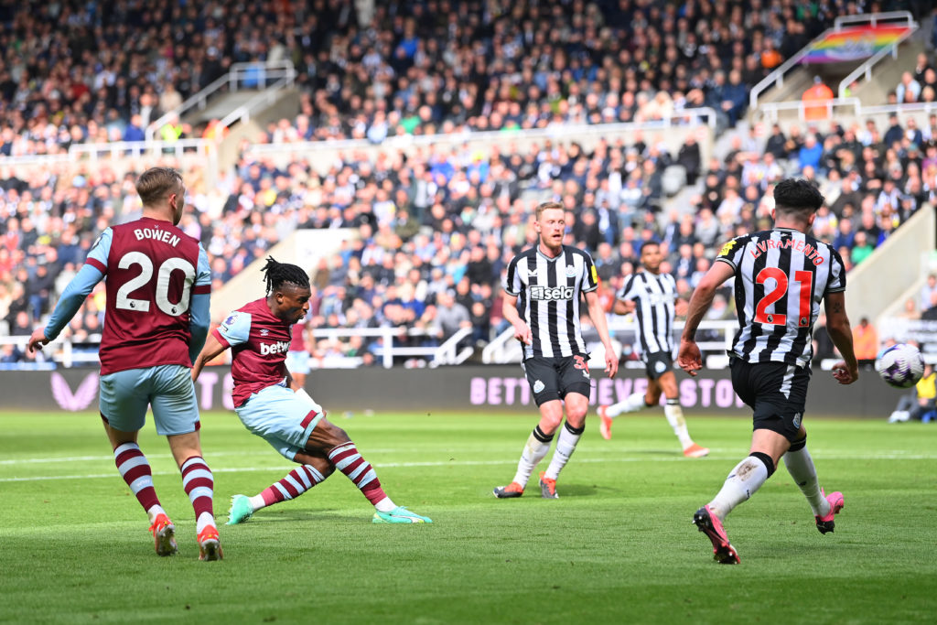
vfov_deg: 8.1
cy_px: 312
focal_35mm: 170
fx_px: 4425
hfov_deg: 12.1
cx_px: 468
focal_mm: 170
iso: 800
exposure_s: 1/2500
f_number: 3.5
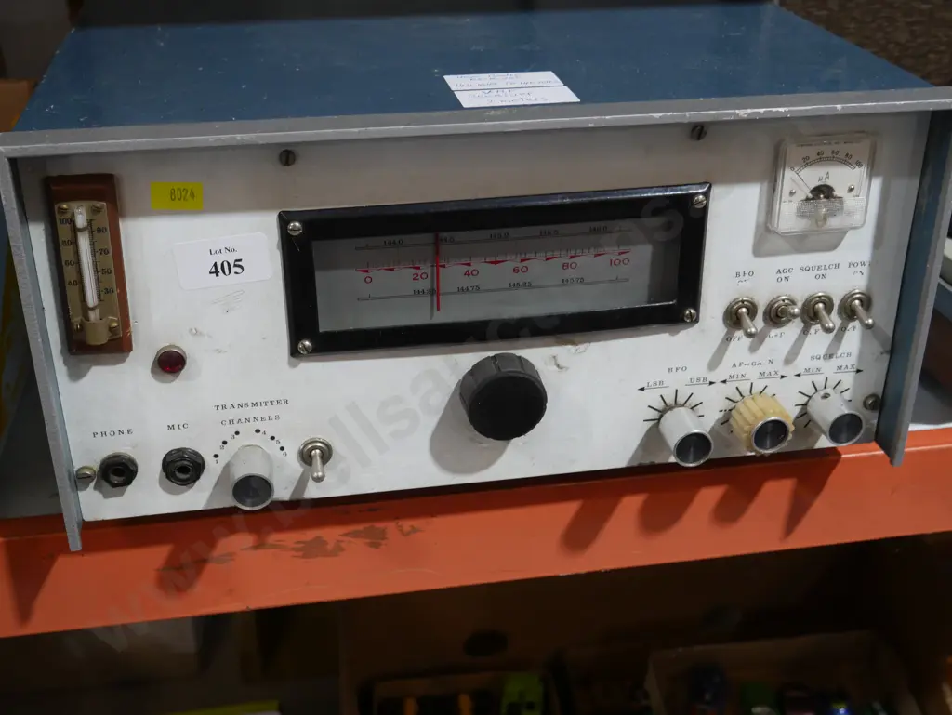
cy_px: 358
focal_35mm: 42
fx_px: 1156
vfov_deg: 34.4
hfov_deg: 44.8
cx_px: 476
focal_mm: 21
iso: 640
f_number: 4.6
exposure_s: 1/60
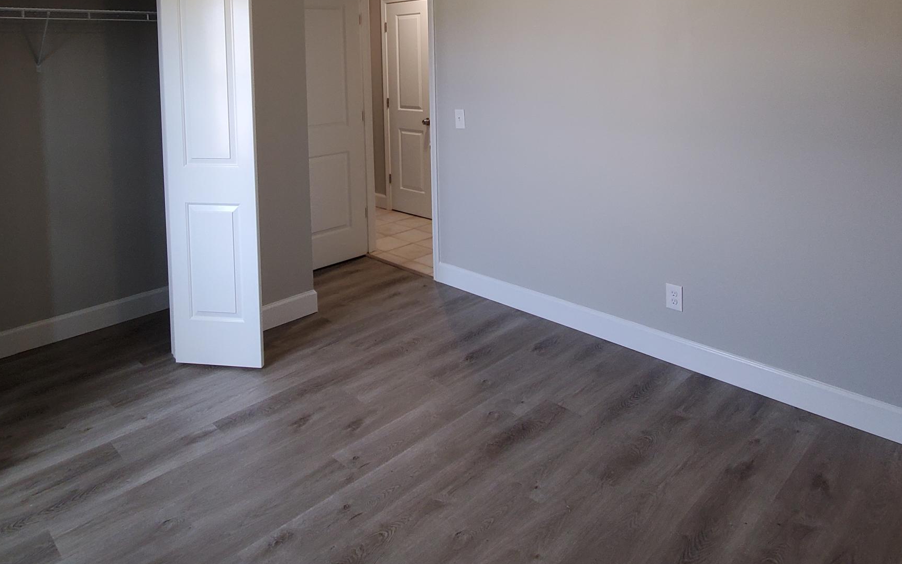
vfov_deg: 47.0
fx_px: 590
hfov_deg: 74.6
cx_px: 412
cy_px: 79
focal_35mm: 24
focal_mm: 1.8
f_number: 2.2
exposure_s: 1/60
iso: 200
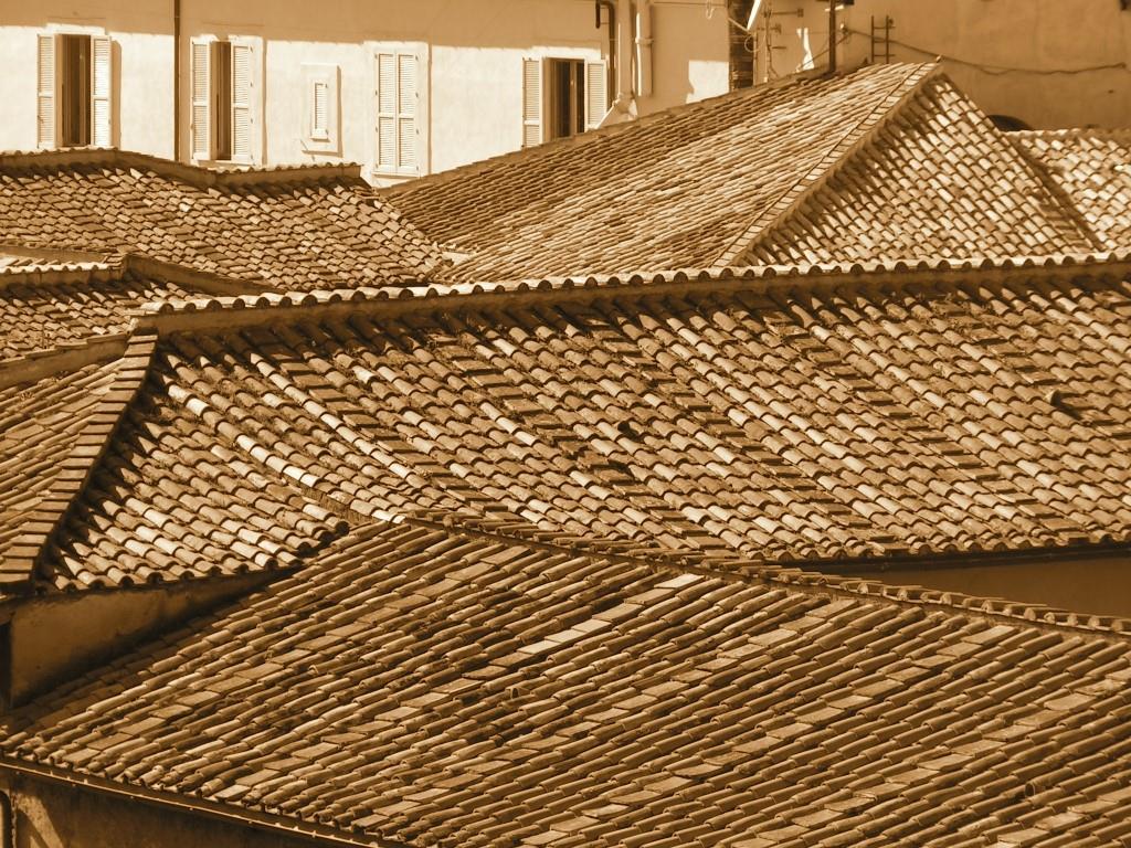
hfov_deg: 7.6
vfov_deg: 5.7
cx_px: 566
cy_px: 424
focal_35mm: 259
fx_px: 8462
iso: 50
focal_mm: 39.6
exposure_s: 1/400
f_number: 5
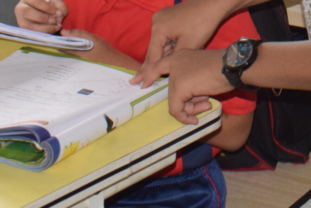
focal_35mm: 172
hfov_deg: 11.8
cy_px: -184
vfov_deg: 7.7
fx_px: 1486
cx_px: 345
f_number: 5.6
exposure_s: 1/125
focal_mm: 30
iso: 720
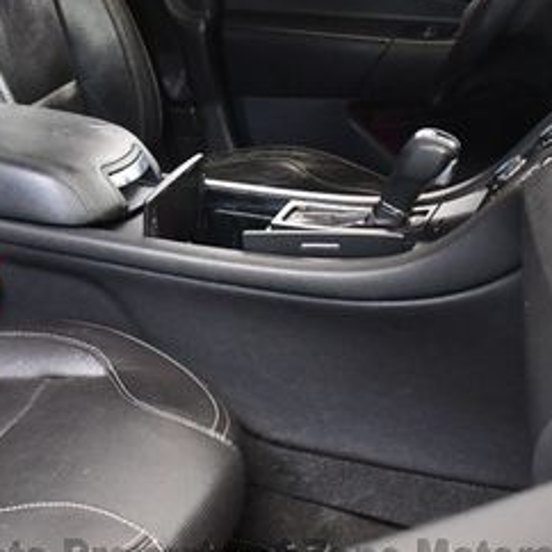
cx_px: -96
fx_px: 1461
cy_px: 114
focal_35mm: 81
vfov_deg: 21.1
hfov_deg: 20.2
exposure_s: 1/60
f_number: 3.5
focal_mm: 18
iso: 3200
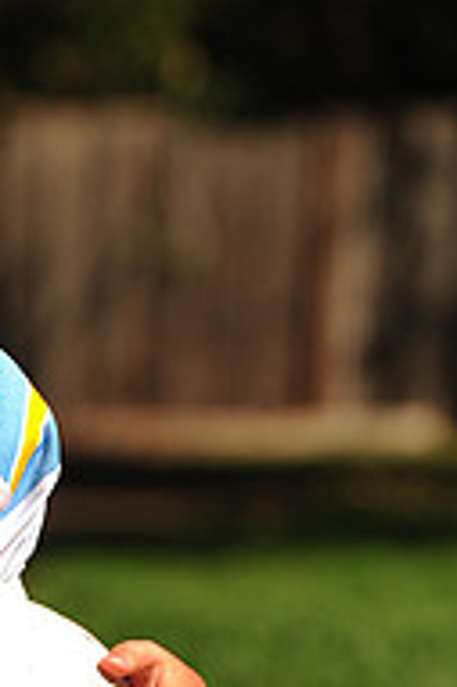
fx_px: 10129
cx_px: -198
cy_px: 838
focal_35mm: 531
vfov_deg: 3.9
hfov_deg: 2.6
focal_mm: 175
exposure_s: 1/1000
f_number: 5
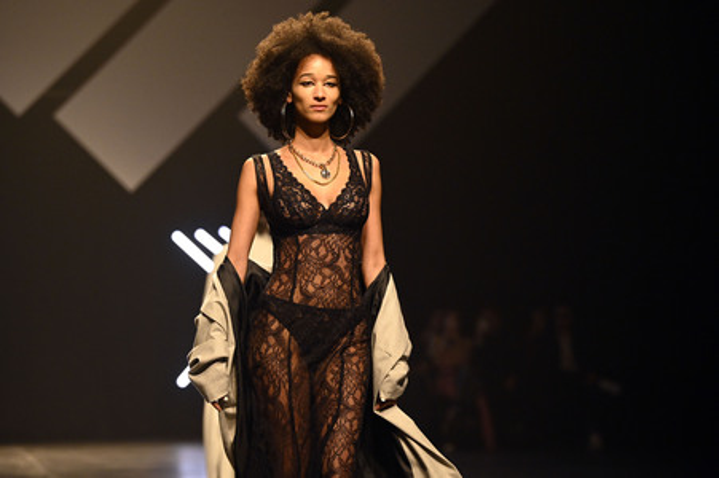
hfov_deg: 15.2
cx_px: 360
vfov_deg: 10.1
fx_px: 2694
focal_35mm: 135
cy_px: 239
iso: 5000
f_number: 4
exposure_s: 1/1000
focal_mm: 135
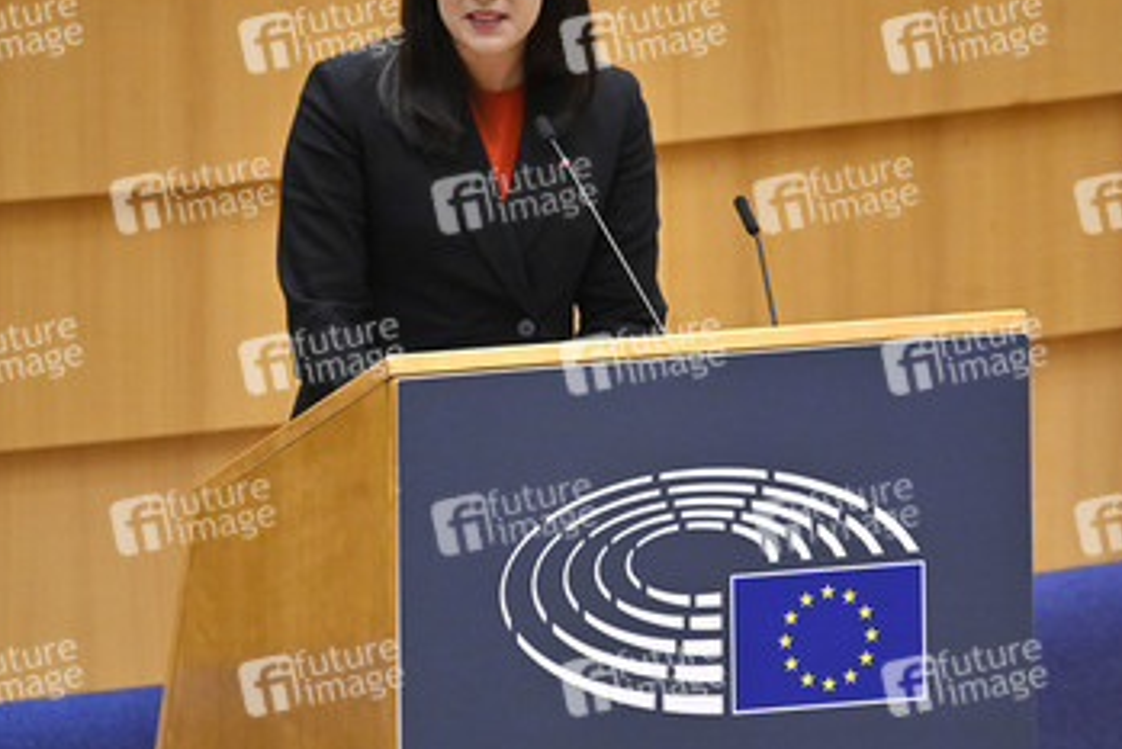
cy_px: 276
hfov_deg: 2.7
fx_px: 24132
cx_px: 558
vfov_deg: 1.8
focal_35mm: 774
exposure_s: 1/640
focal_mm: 600
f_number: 6.3
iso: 5000
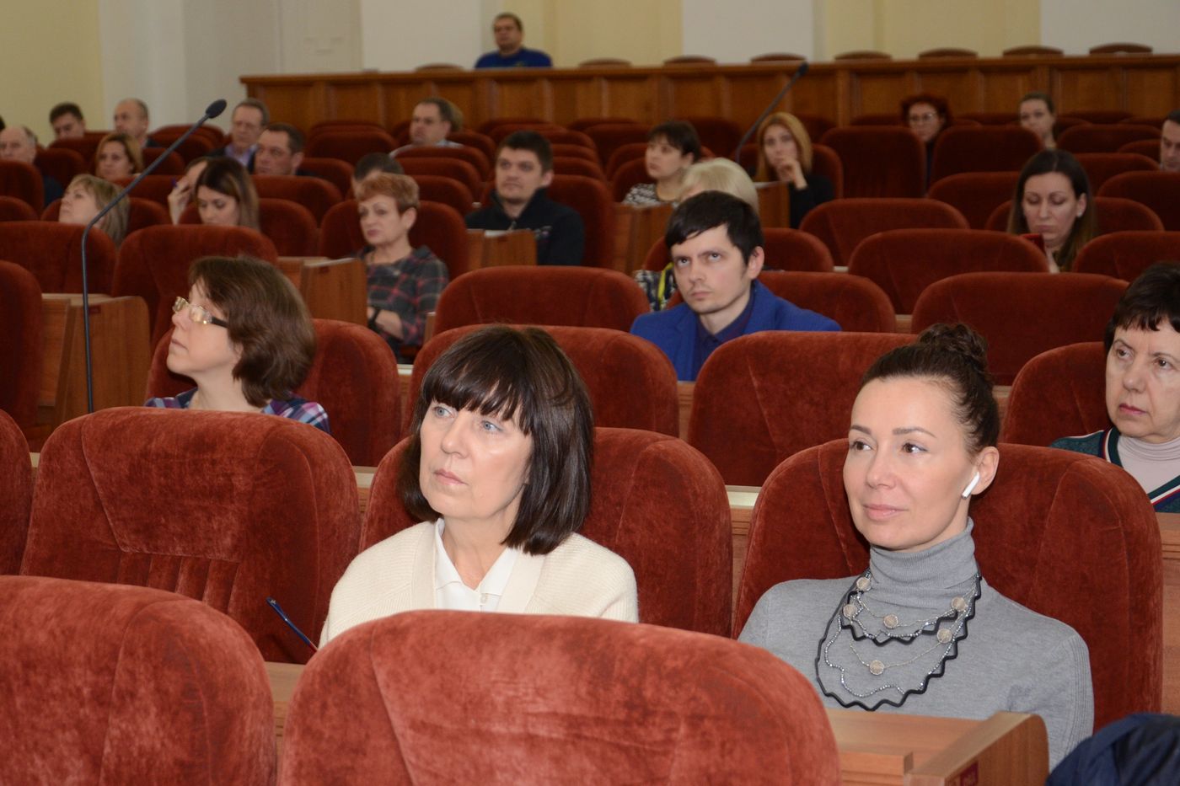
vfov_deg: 18.9
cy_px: 393
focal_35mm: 72
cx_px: 590
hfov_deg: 28.1
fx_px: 2360
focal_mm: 48
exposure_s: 1/200
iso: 1000
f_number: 4.8
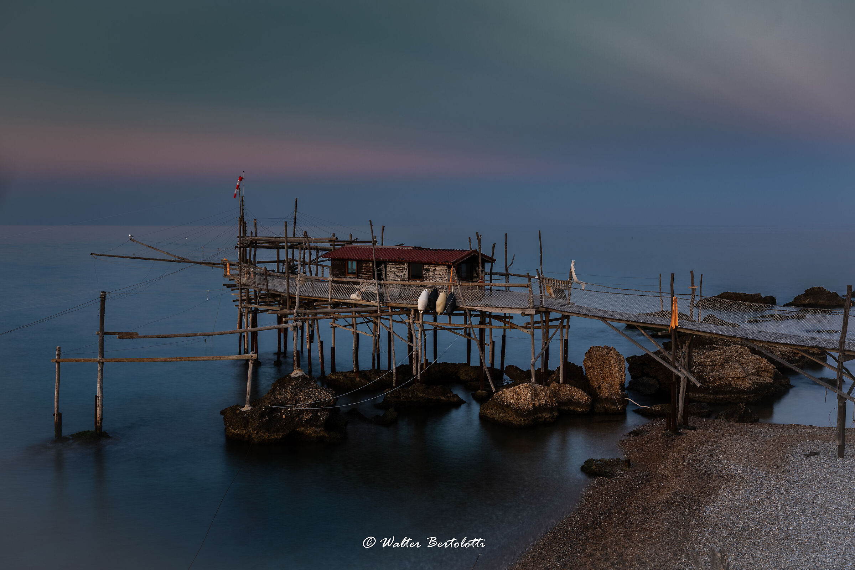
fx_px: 831
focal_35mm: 35
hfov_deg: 54.4
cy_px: 285
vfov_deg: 37.9
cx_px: 428
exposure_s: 1.3
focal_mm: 35
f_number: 9
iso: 64
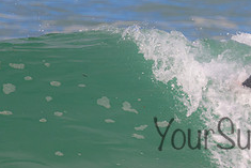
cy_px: 101
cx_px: 229
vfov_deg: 0.6
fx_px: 15306
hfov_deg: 0.9
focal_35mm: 2194
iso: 800
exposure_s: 1/1250
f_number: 11
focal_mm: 800
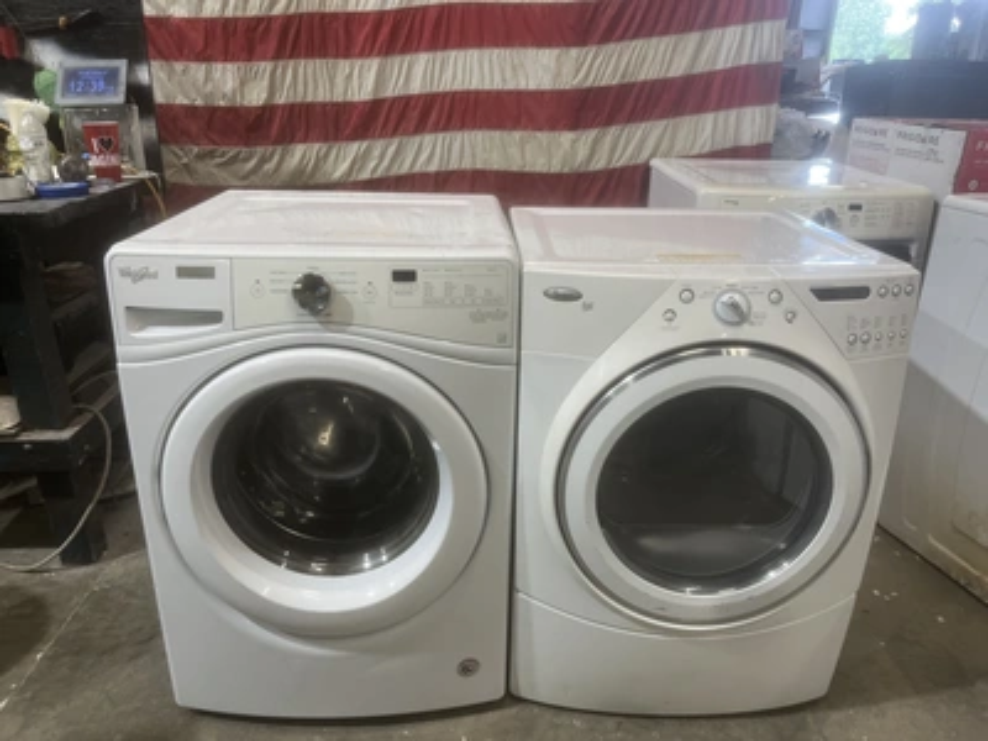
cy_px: 370
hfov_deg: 67.3
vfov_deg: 53.1
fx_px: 742
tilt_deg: -20.5
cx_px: 494
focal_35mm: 26
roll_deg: +1.5
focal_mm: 5.1
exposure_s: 1/120
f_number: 1.6
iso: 125
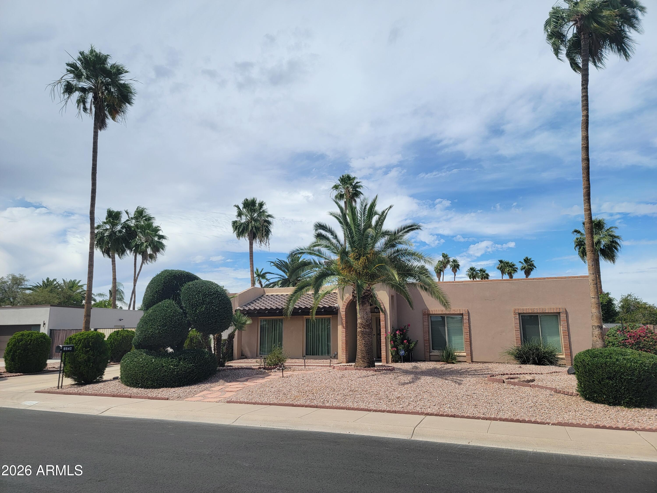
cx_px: 328
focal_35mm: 24
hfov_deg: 71.6
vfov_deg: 56.8
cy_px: 246
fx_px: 456
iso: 16
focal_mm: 6.7
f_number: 1.8
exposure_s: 1/1369
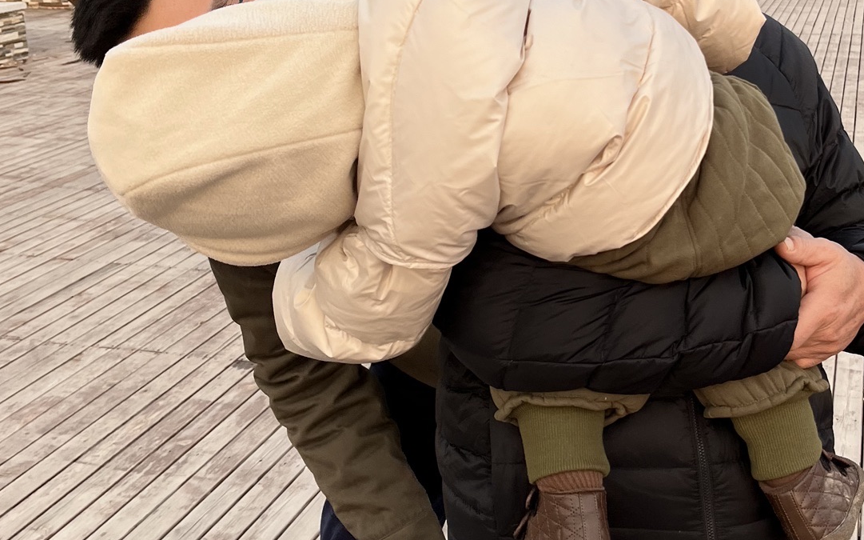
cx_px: 529
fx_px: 1201
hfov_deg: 39.4
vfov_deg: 25.0
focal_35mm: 51
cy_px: 130
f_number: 1.6
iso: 40
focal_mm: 5.1
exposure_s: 1/241
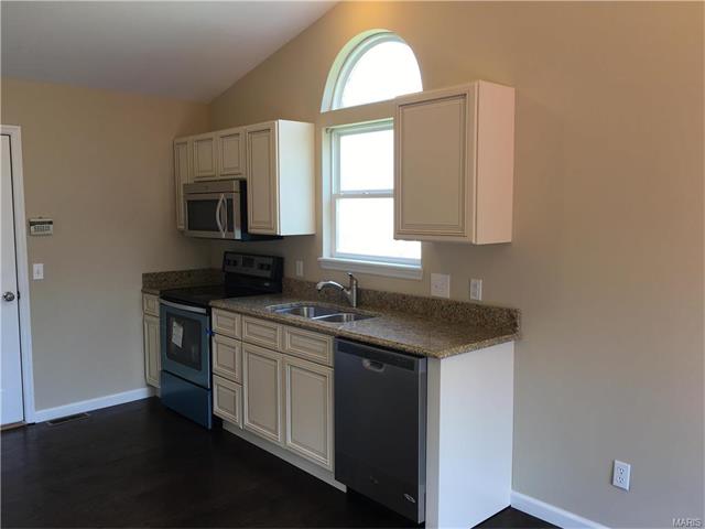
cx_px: 352
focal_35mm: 29
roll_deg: -0.1
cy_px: 264
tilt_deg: -4.3
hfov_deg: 61.7
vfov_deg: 48.2
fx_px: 591
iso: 25
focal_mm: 4.15
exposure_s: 1/40
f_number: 2.2
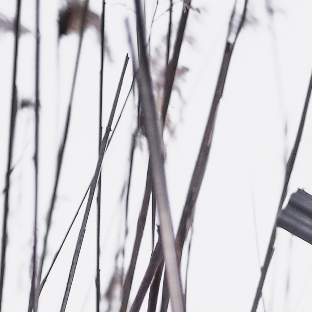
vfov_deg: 6.6
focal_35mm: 254
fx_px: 2590
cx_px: 888
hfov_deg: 6.4
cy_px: 707
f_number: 1.8
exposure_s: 1/8000
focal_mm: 35
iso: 250
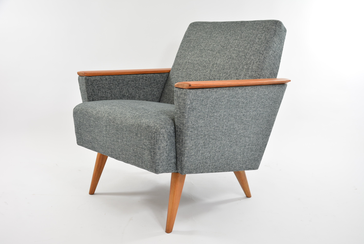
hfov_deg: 49.5
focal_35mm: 39
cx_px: 182
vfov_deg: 34.3
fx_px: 395
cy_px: 122
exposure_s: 1/60
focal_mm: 26
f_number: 5.6
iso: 400
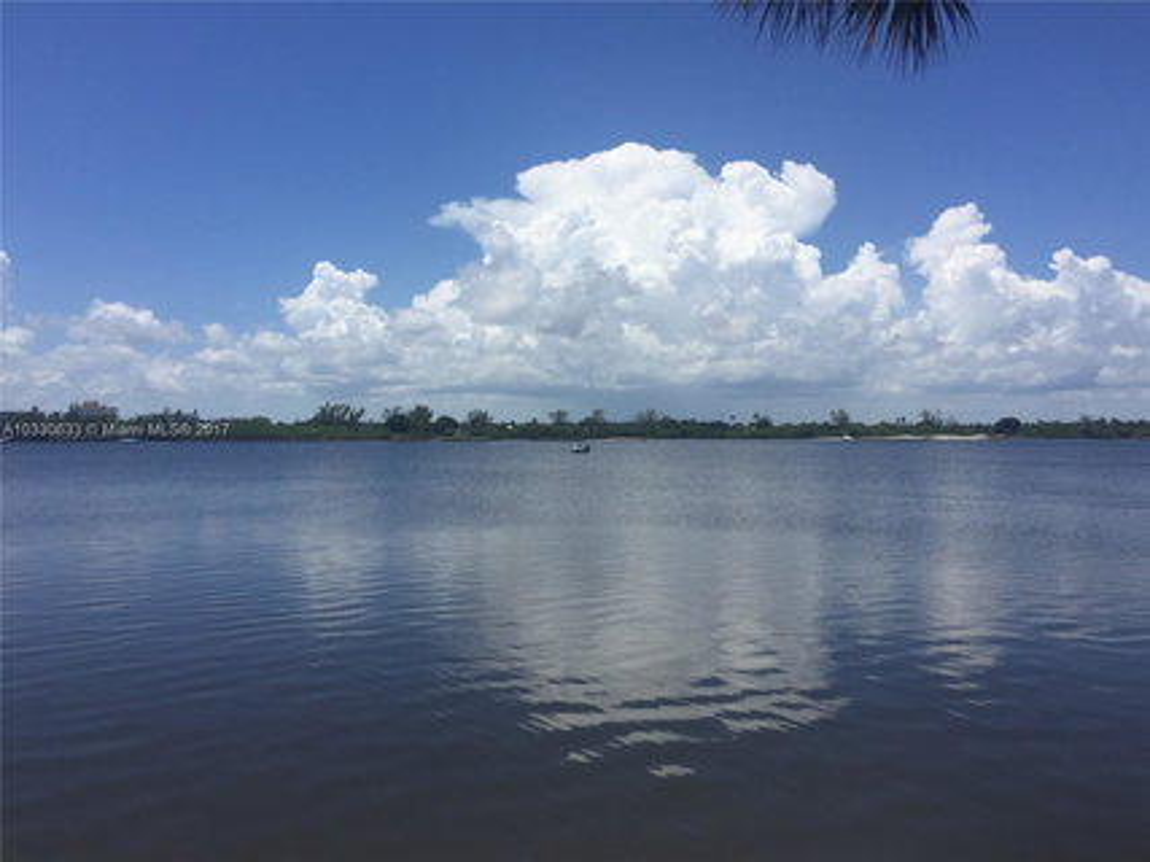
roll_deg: -1.0
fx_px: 963
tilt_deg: +2.5
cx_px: 575
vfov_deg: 48.2
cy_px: 431
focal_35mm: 29
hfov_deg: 61.7
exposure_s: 1/4950
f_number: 2.2
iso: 32
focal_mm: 4.15
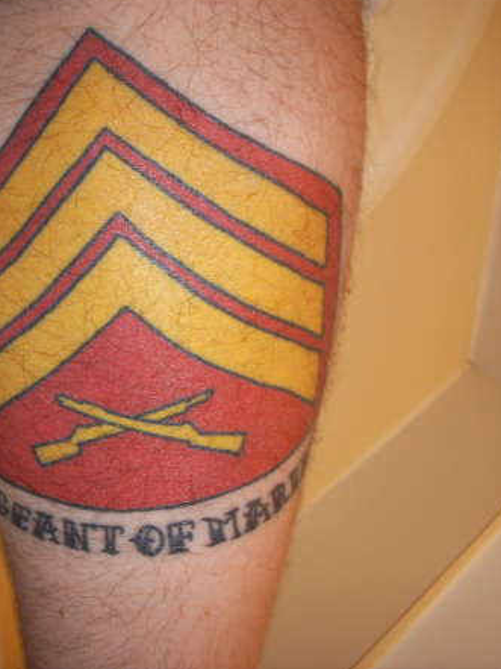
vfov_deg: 36.2
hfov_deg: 27.1
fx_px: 1024
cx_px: 126
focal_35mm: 53
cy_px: 330
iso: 100
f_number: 3.5
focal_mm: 6.6
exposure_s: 1/45
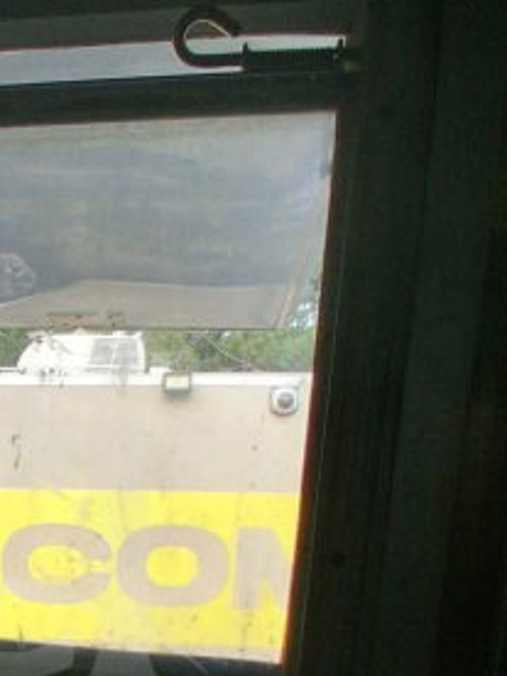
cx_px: -64
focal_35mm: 50
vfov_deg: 35.6
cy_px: 626
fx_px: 976
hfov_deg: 26.6
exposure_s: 1/190
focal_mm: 1.4
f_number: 2.2
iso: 50
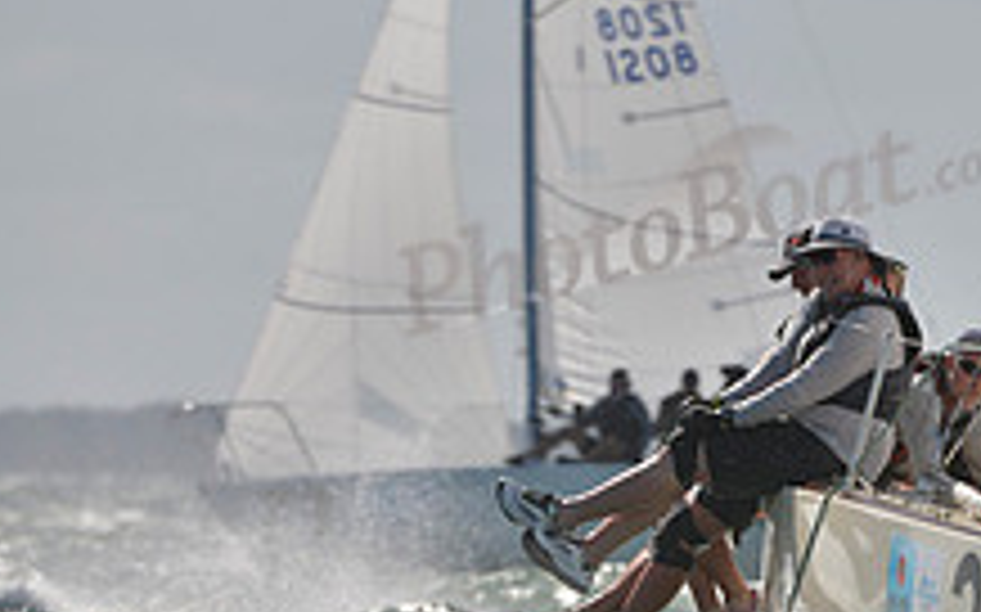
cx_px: 1269
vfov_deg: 1.3
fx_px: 26134
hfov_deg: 2.1
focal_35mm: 978
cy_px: 389
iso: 280
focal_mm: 360
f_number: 7.1
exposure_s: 1/2000
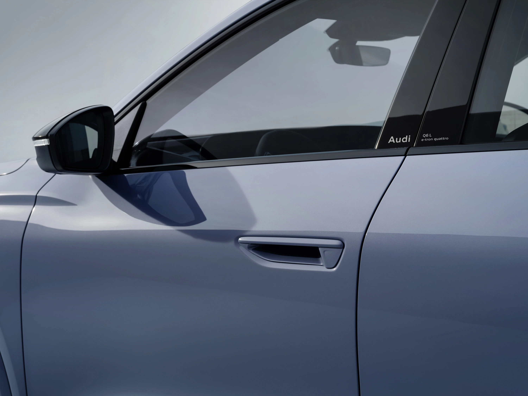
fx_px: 976
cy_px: 198
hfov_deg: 30.3
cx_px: 264
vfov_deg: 22.9
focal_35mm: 64
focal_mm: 81.2
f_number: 11
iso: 100
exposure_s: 1/25
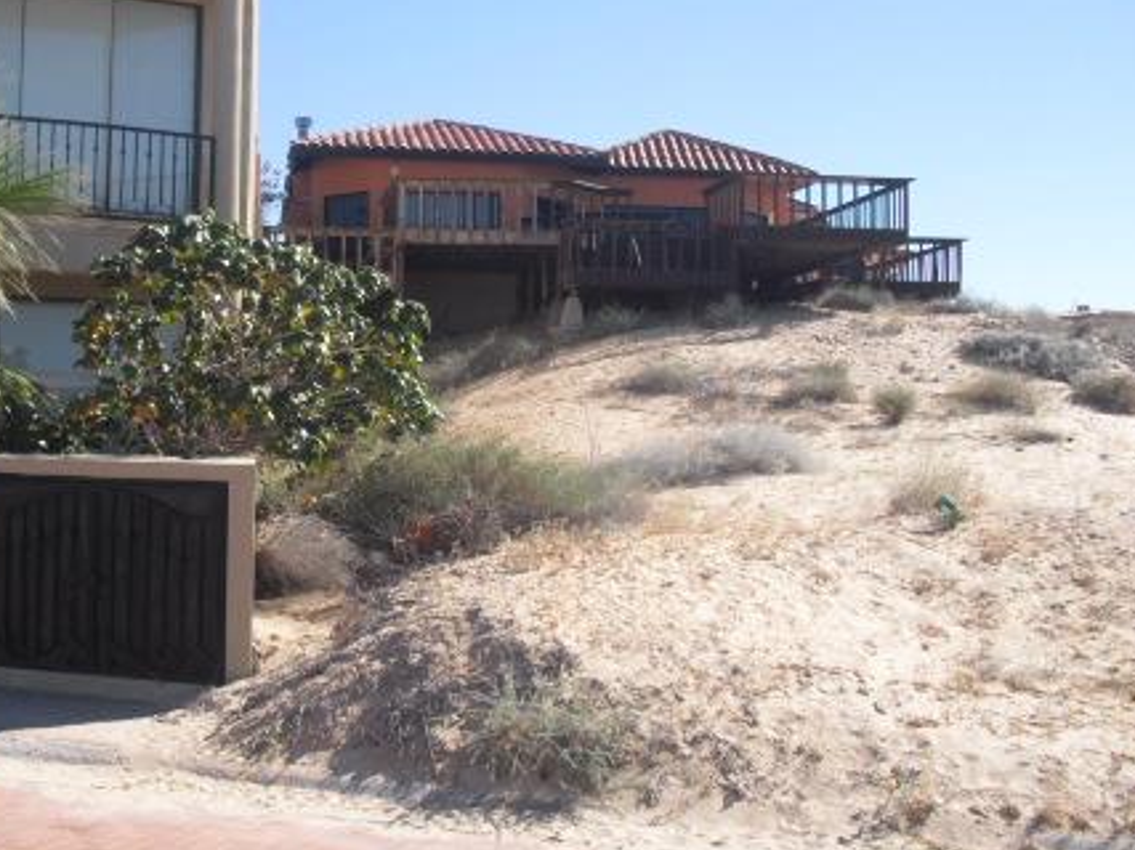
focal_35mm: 54
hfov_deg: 34.9
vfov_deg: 26.9
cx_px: 303
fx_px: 1770
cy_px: 324
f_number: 7.8
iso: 100
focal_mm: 6.3
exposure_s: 1/160
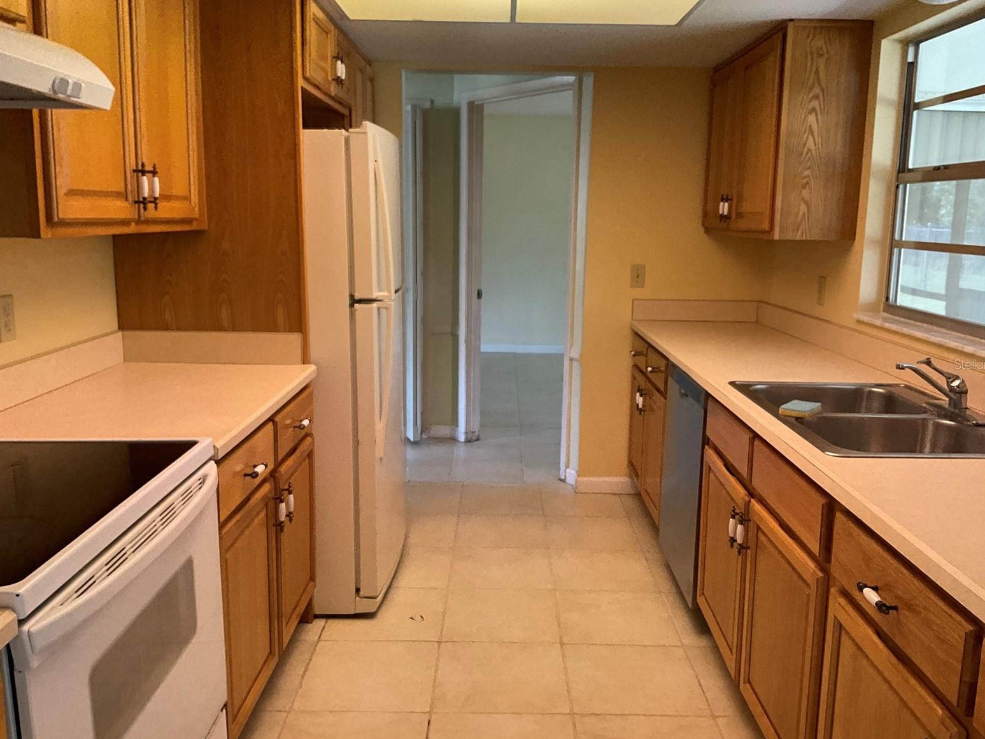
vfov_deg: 46.8
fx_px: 854
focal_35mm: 30
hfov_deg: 60.0
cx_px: 505
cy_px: 364
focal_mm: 3
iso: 160
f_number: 1.8
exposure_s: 1/60
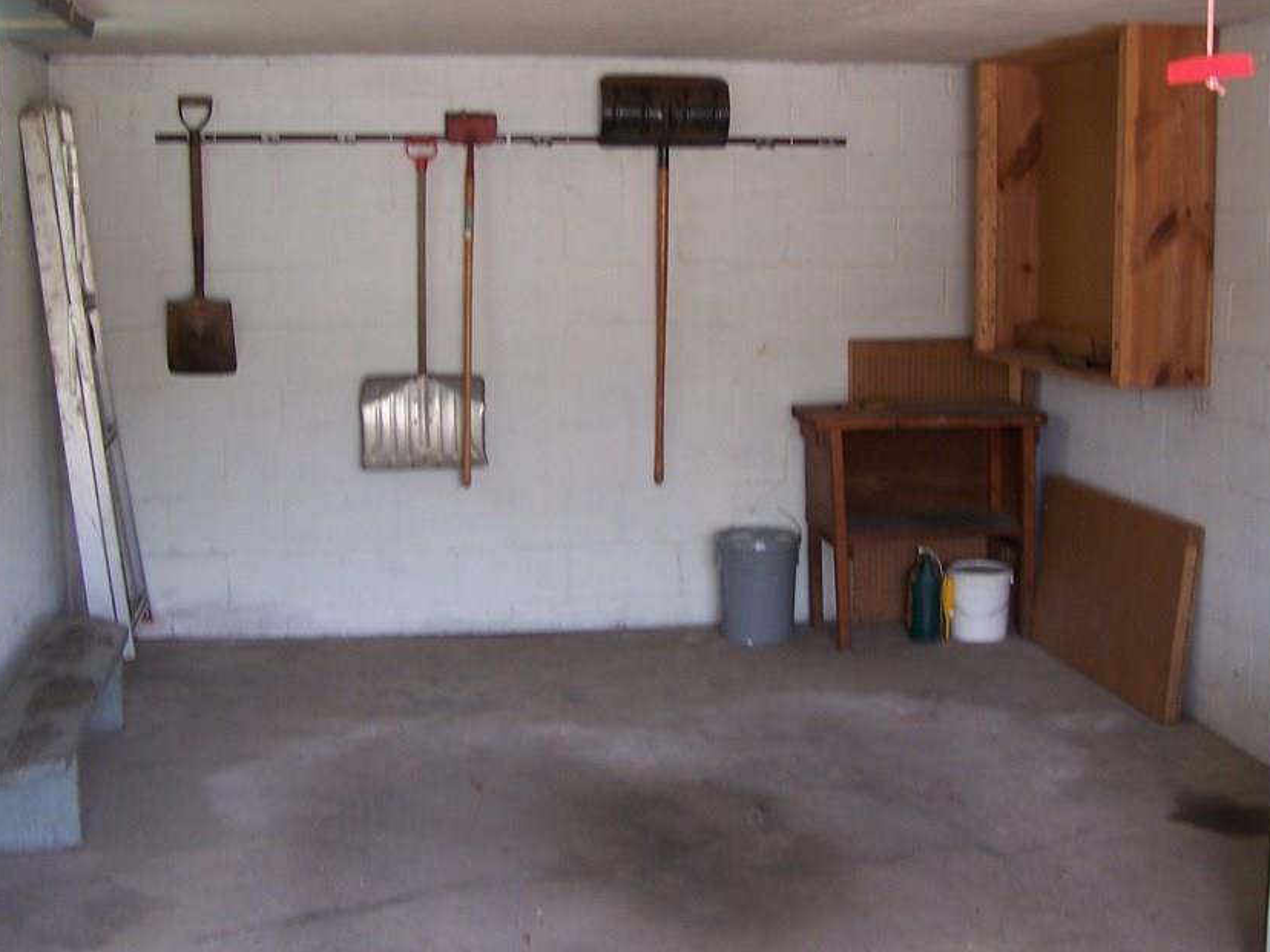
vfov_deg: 30.8
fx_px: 1724
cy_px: 389
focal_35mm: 47
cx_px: 679
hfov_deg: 40.4
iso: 80
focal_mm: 6.3
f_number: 2.8
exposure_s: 1/30
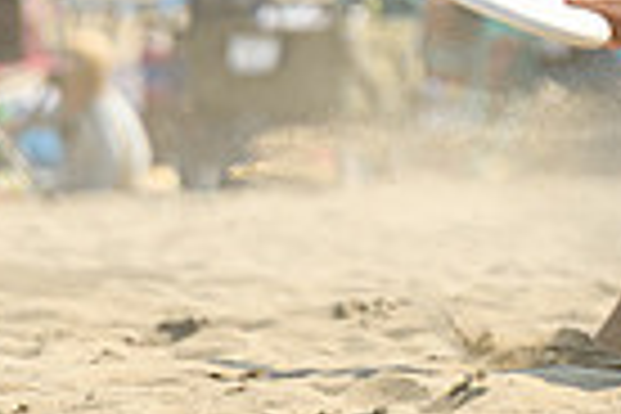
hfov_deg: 1.6
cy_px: -241
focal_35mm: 1265
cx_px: 1058
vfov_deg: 1.1
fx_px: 21820
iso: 100
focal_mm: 200
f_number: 3.2
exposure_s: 1/1250
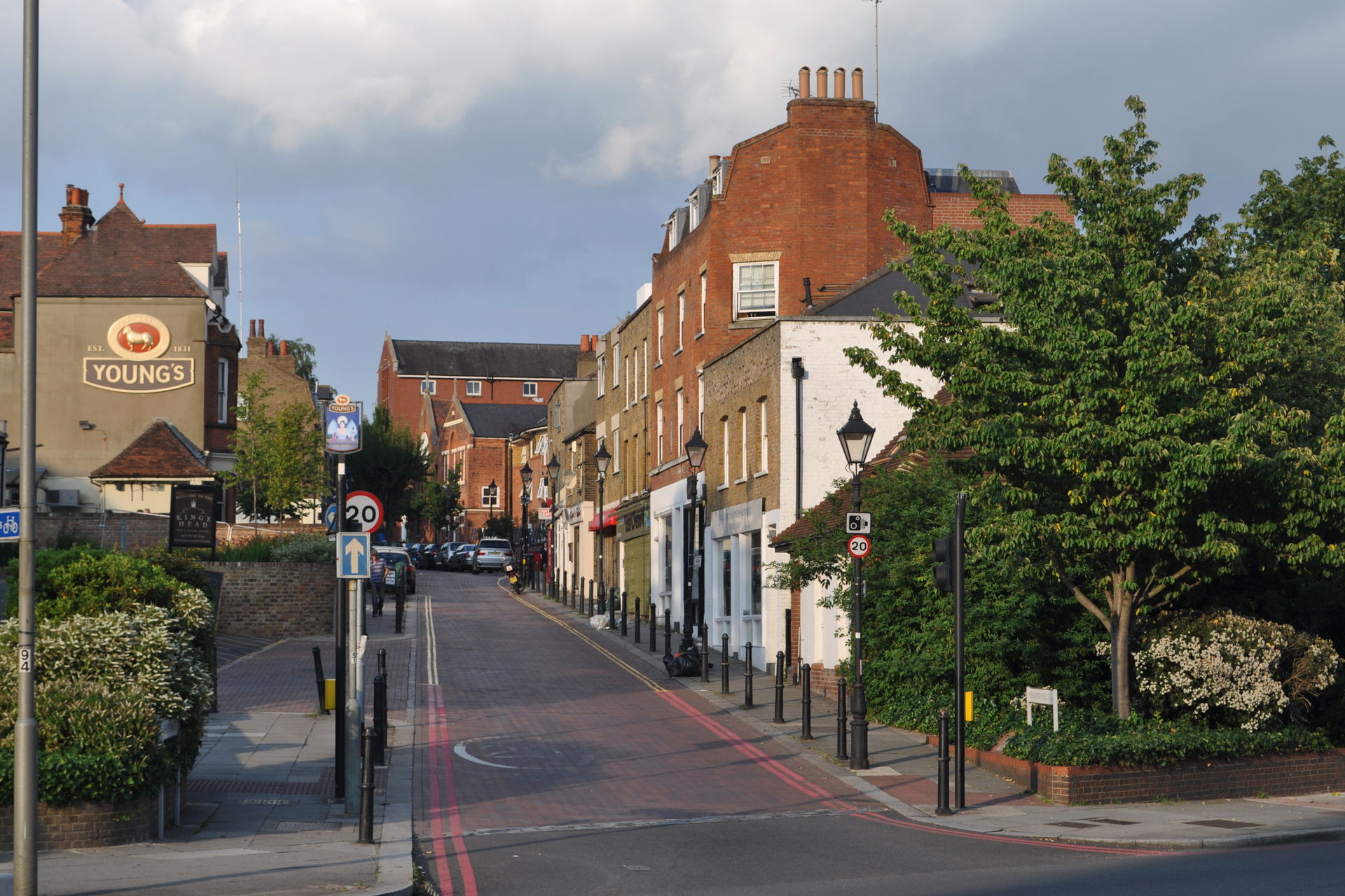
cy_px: 448
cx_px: 672
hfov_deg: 29.2
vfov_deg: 19.7
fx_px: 2578
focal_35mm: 69
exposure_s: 1/250
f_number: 8
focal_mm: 46
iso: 200
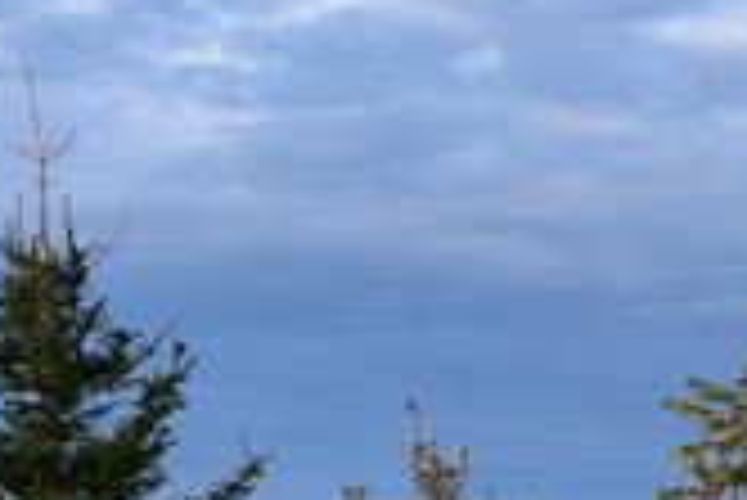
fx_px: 4076
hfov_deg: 9.9
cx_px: 1404
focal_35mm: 196
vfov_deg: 6.9
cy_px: 707
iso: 400
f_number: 10
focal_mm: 29
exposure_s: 1/320
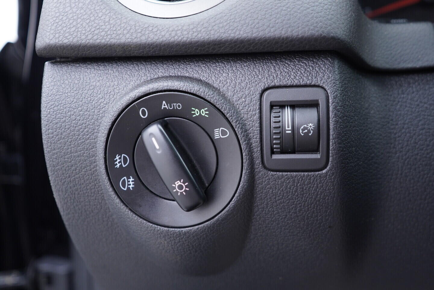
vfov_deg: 36.9
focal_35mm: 36
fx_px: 434
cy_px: 145
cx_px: 217
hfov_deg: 53.1
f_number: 2.8
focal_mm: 24
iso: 320
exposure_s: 1/40
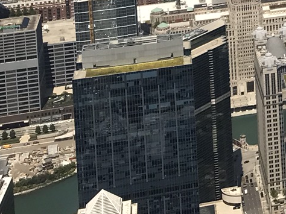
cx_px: 480
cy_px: -236
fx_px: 999
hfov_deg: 14.7
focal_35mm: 121
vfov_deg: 11.0
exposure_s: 1/1681
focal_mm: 3.99
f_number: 1.8
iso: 20
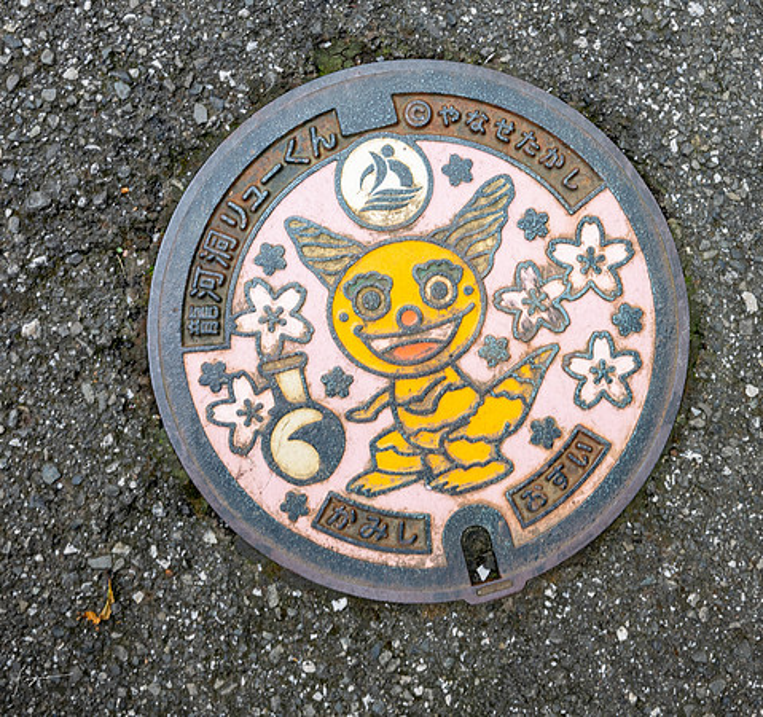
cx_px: 433
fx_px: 1016
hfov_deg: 41.1
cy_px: 330
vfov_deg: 38.9
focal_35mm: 42
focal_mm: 31.5
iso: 400
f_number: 11
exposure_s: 1/60
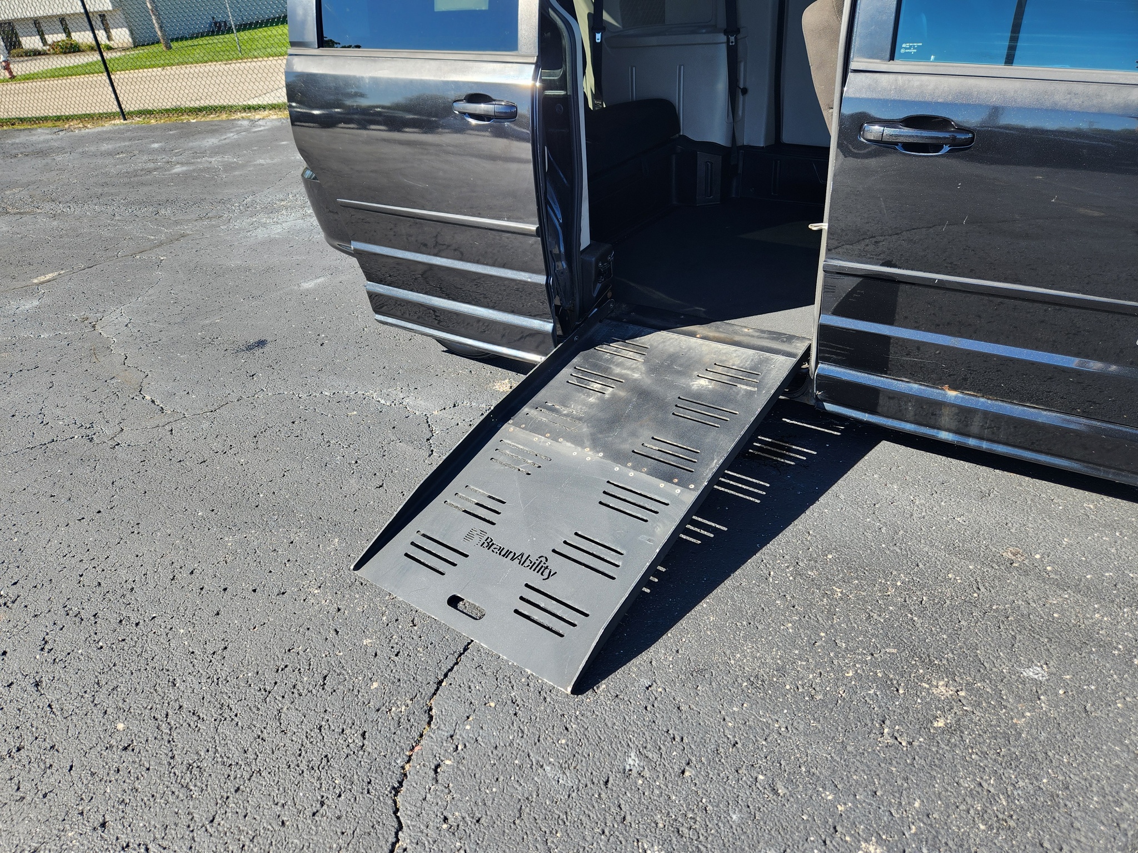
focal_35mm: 23
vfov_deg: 58.9
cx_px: 569
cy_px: 426
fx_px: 756
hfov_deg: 73.9
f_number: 1.8
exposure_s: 1/293
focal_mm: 5.4
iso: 20
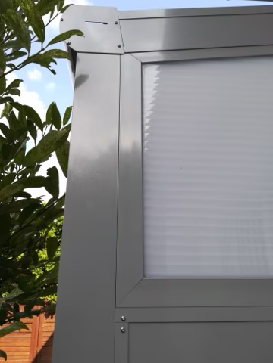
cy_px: 182
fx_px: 273
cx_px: 136
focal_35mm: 26
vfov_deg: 67.3
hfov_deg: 53.1
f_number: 2.2
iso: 50
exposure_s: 1/295
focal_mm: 3.83
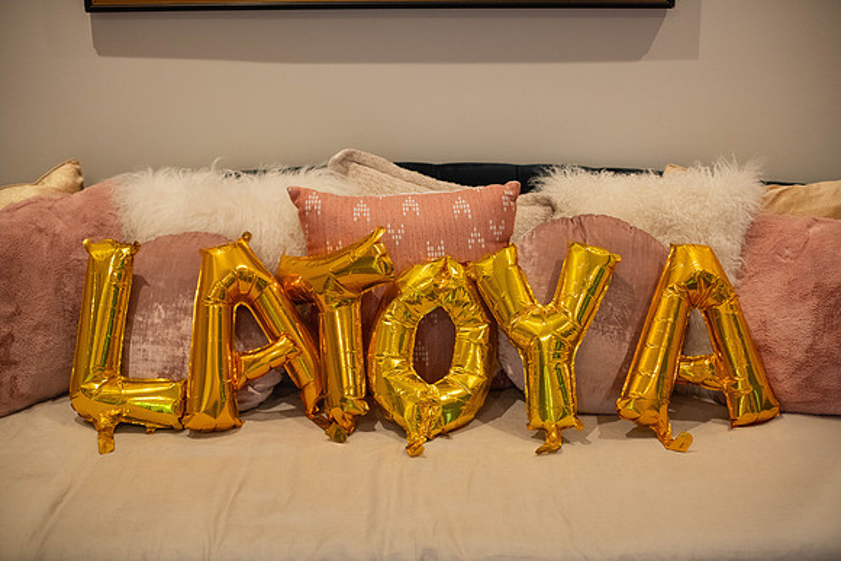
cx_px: 420
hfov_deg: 39.6
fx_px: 1168
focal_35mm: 50
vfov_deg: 27.0
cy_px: 280
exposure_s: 1/160
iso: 1250
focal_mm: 50
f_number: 2.8
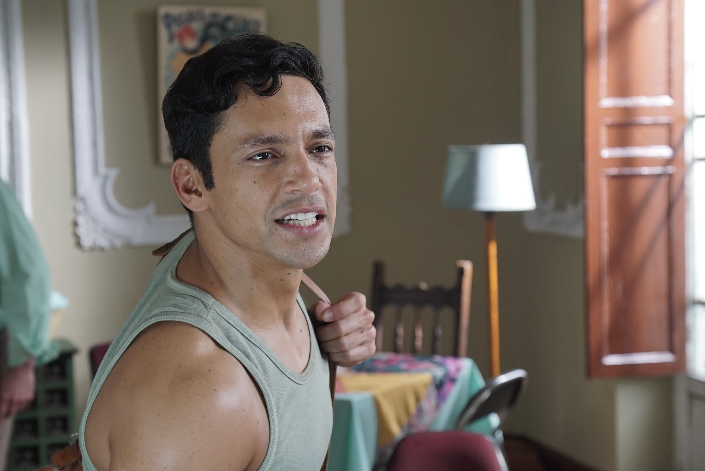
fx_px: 1528
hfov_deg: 26.0
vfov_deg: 17.5
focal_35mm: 78
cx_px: 352
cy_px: 236
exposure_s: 1/100
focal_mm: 52.5
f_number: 4.5
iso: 500
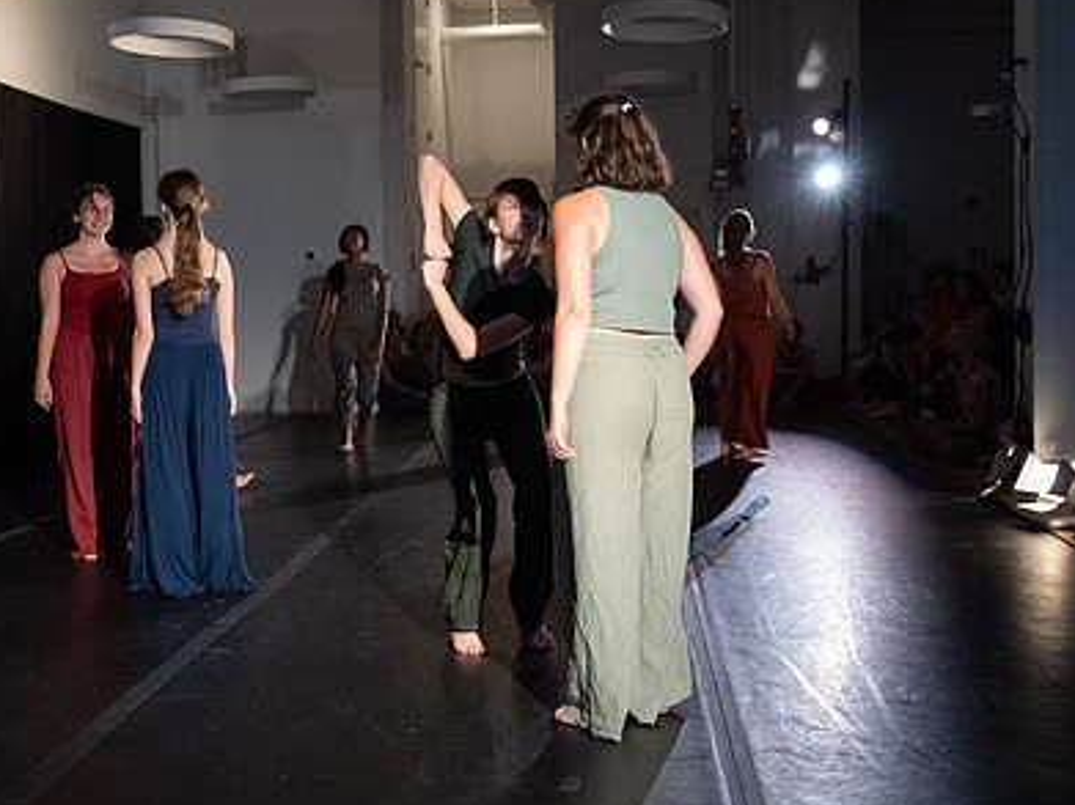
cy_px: 329
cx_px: 485
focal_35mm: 43
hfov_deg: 43.8
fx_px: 1335
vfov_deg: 33.5
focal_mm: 28
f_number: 4
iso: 6400
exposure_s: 1/400
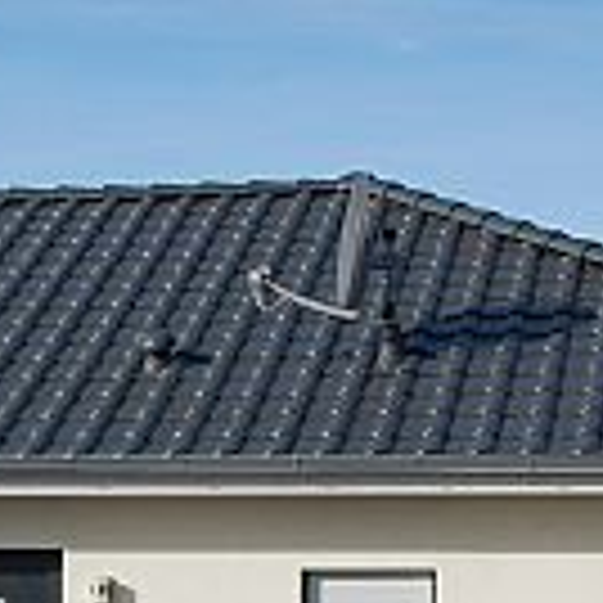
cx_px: -14
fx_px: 3607
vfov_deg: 9.5
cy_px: 601
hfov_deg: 9.5
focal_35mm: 183
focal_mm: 32
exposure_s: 1/320
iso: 200
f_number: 9
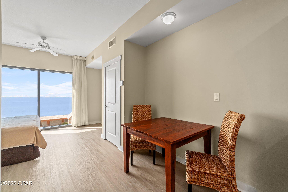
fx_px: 120
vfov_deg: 77.3
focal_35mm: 15
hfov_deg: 100.4
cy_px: 96
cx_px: 144
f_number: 8
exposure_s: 1/40
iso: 800
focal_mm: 10
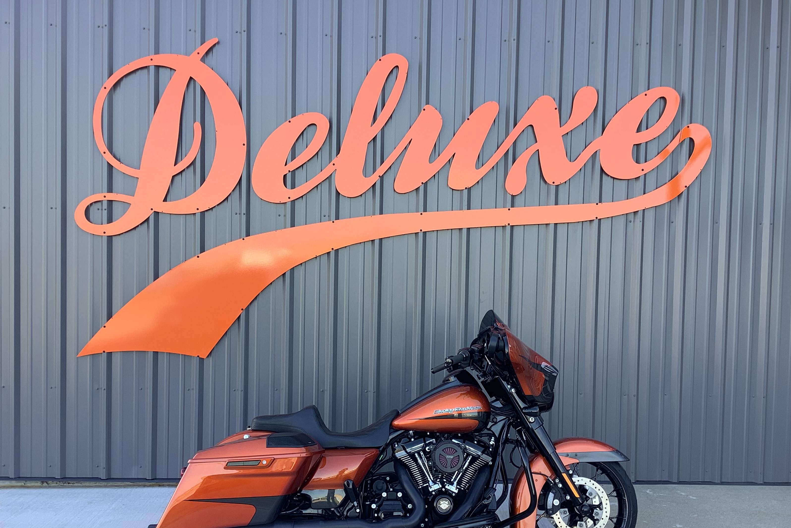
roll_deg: -1.9
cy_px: 300
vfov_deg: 39.9
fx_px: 725
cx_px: 401
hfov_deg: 57.2
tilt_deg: -1.9
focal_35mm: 33
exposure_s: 1/102
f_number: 2.4
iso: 25
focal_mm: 3.3
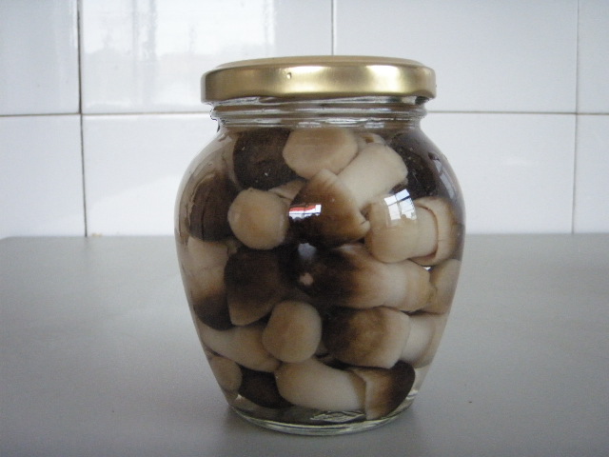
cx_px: 304
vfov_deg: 37.7
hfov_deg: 49.0
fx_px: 669
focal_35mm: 38
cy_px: 228
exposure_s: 1/250
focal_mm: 6.7
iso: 500
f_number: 3.5
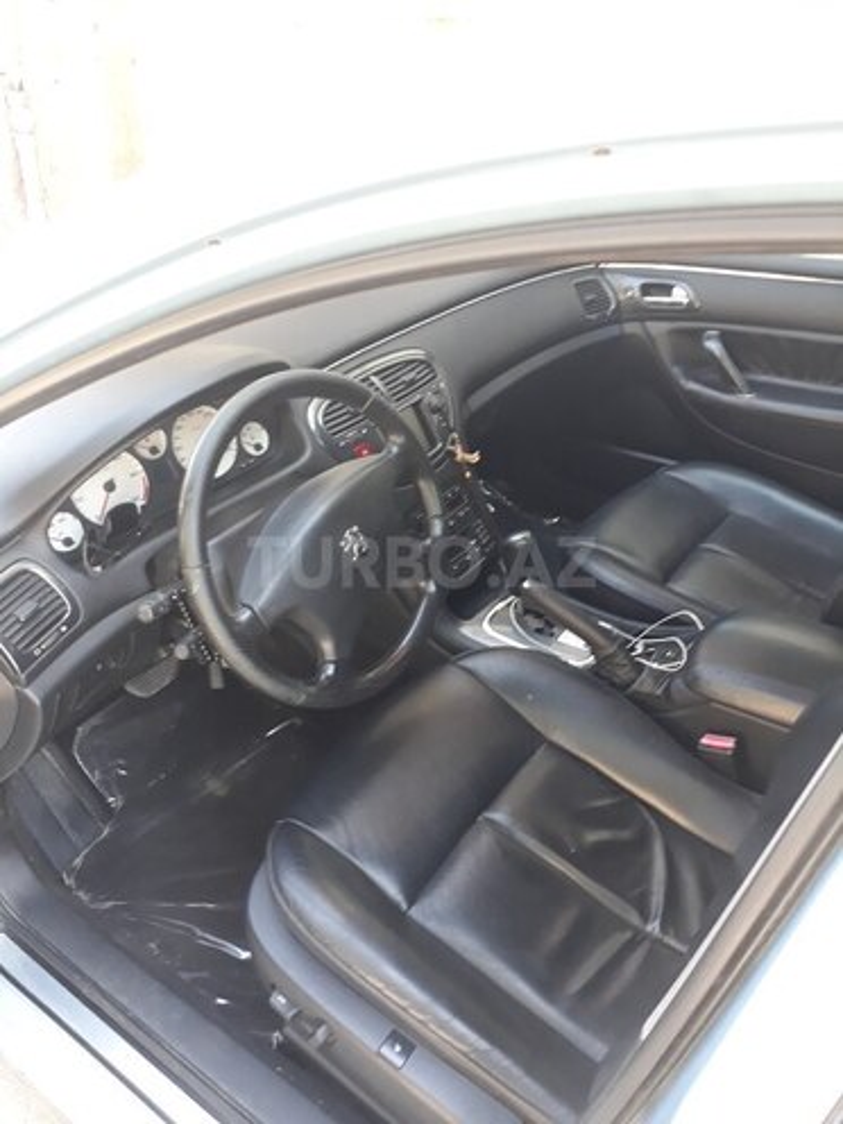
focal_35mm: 27
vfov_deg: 65.3
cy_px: 562
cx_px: 422
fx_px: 877
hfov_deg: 51.4
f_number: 1.9
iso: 80
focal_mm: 3.6
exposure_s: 1/33
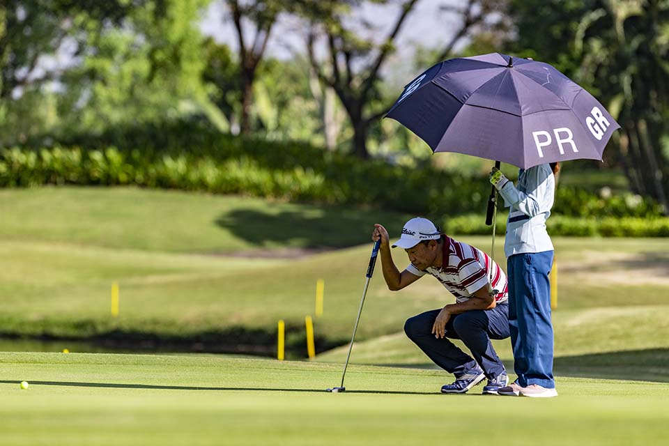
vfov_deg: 3.4
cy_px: 223
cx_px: 334
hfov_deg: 5.2
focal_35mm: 400
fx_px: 7433
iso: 280
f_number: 5.6
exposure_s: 1/2000
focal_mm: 400
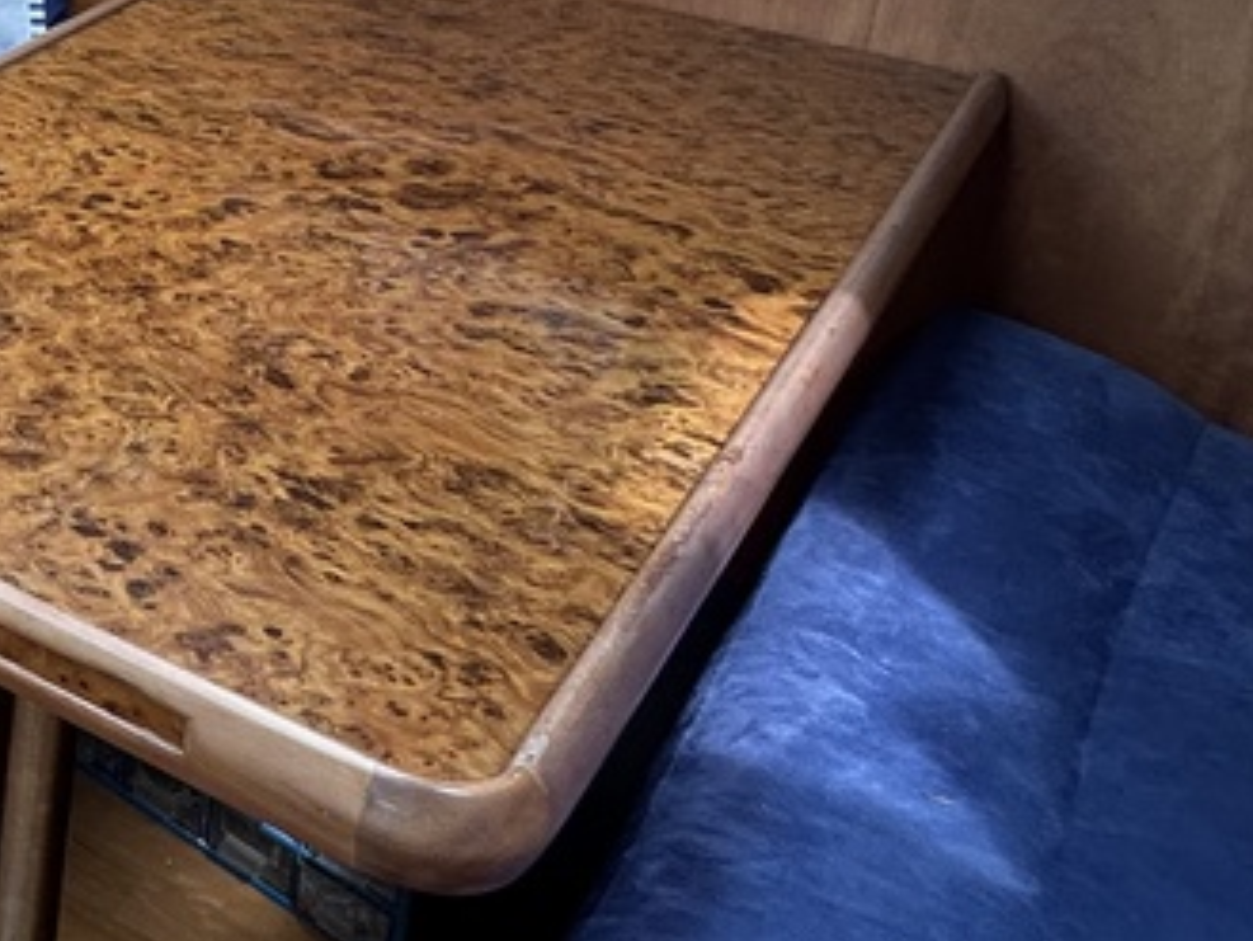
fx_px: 1847
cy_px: -103
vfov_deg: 26.3
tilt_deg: -15.3
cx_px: -826
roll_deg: +1.4
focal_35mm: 51
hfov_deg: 24.3
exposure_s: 1/99
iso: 64
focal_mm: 2.22
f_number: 2.2
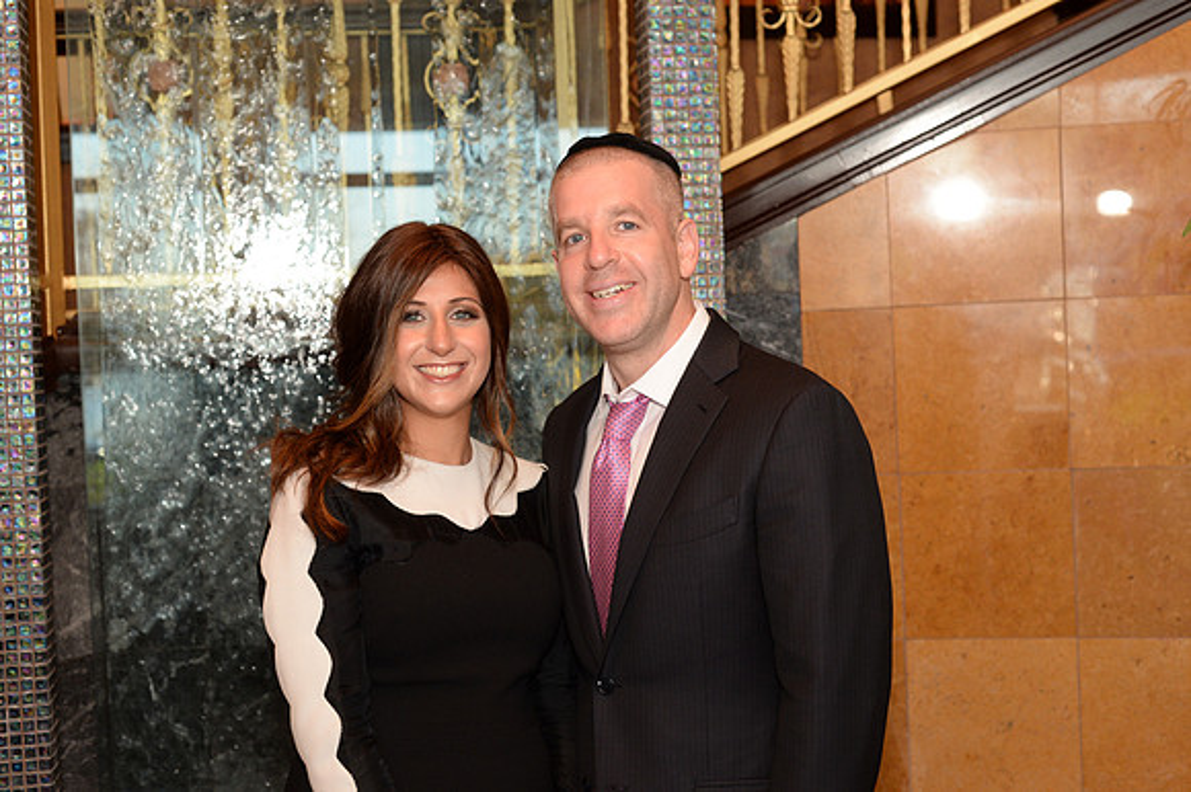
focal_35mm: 50
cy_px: 396
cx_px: 596
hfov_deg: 39.6
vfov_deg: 27.0
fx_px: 1653
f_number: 6.3
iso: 1250
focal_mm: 50
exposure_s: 1/125
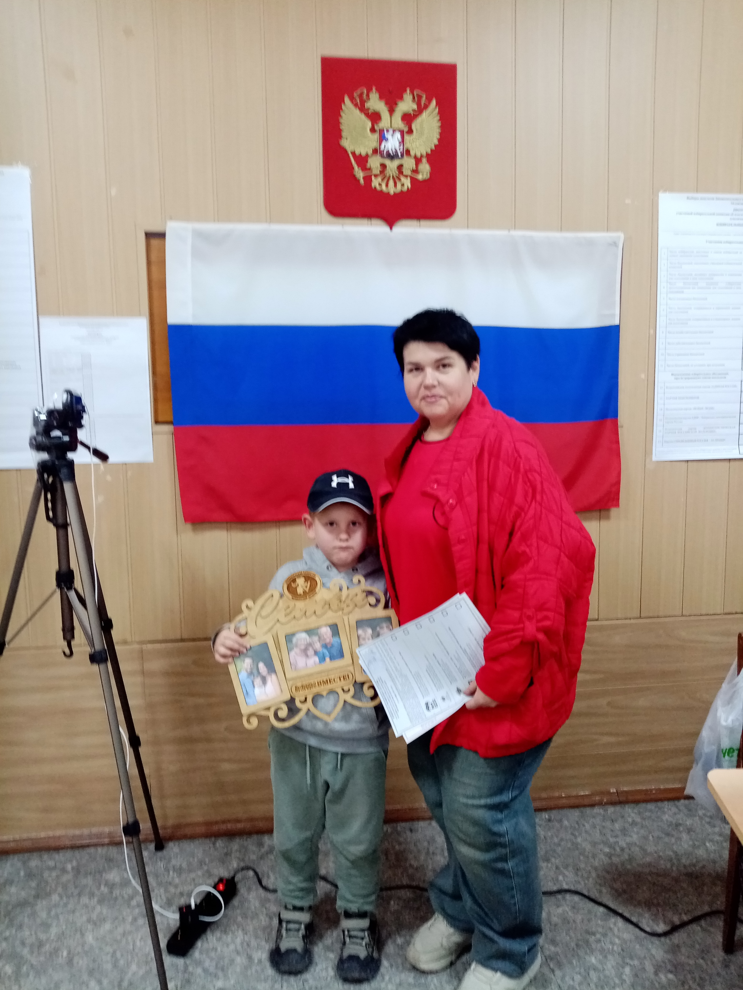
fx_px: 744
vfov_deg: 67.3
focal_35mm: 26
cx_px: 372
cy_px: 495
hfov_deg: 53.1
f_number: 1.8
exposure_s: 1/25
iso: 371
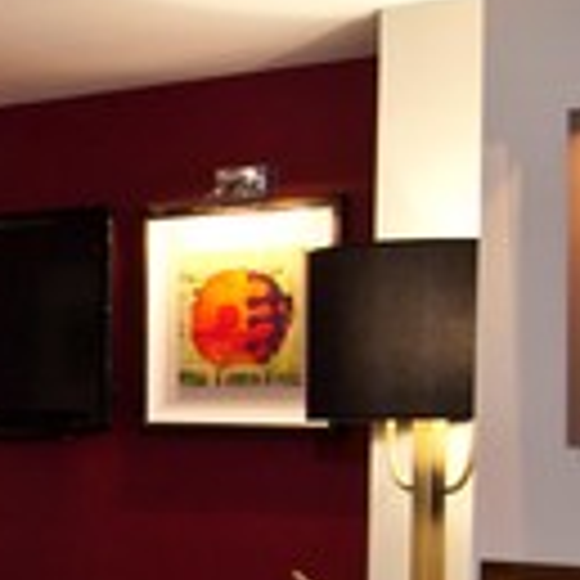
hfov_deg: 16.0
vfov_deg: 16.6
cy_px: 665
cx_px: -247
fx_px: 1915
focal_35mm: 101
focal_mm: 20
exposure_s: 1/2
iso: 400
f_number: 8
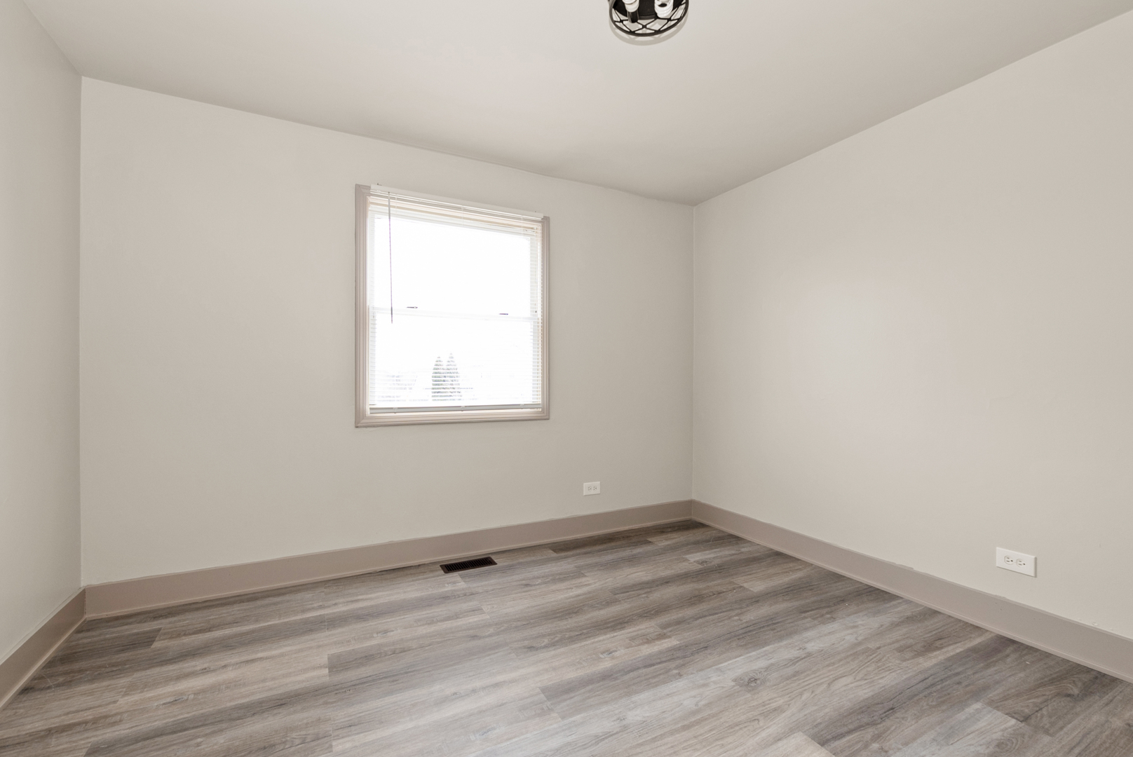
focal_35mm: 15
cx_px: 566
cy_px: 378
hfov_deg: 100.4
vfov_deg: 77.4
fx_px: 472
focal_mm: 10
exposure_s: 1/20
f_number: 7.1
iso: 320
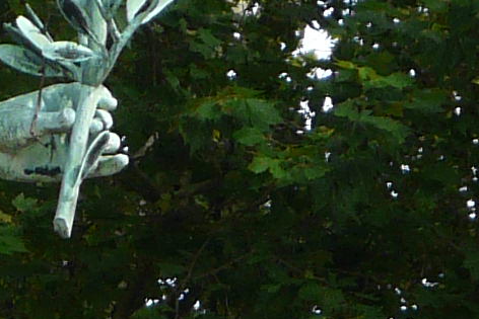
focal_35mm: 992
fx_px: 13202
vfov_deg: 1.4
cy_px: 632
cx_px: -666
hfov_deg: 2.1
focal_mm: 22.6
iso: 100
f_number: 4
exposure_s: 1/250
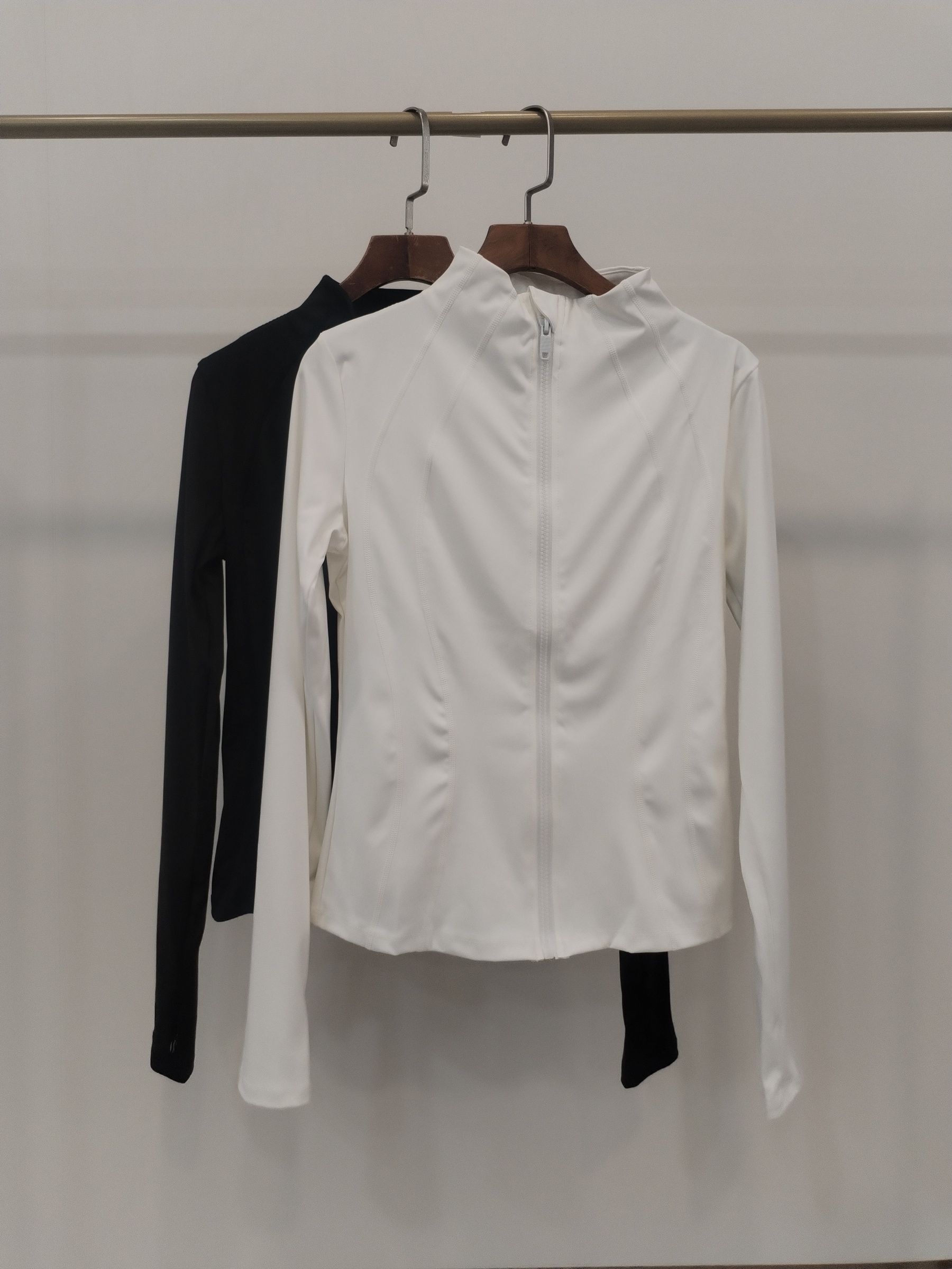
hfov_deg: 48.2
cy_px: 634
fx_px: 1063
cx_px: 476
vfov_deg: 61.7
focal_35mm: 29
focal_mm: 4.75
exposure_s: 1/120
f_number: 1.8
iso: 297
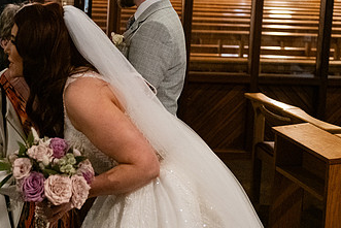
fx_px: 796
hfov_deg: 23.9
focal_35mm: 84
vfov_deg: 16.1
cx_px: 79
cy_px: 40
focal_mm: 48
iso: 2500
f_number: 3.5
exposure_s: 1/160
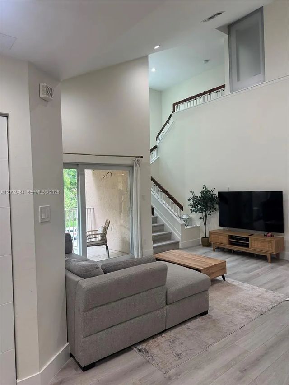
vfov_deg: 71.6
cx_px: 144
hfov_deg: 56.8
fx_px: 267
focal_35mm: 24
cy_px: 192
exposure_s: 1/120
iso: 200
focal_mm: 6.76
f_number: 1.78
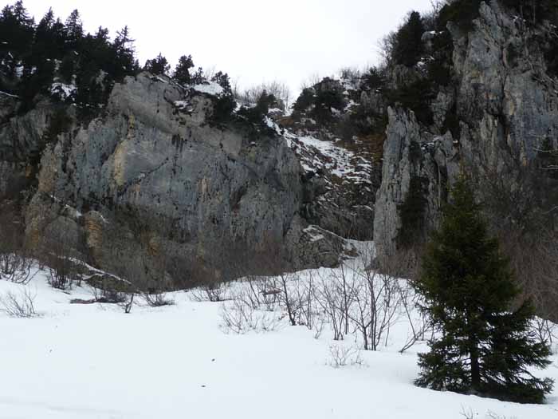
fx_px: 1096
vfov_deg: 21.6
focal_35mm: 68
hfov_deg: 28.6
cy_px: 210
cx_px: 279
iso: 100
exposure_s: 1/400
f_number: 4.2
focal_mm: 8.5
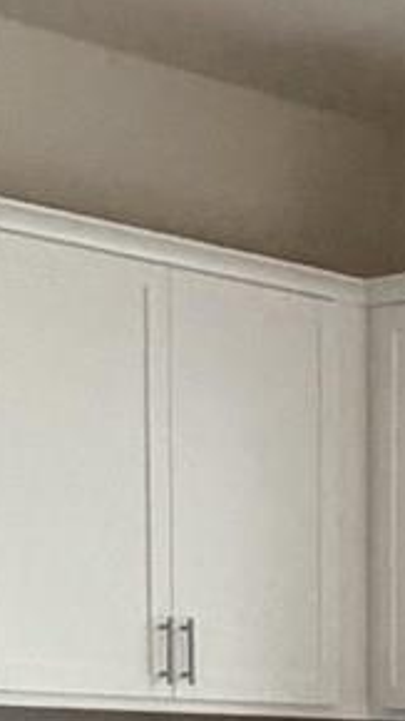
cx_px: 820
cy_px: 1144
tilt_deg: -8.5
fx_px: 2311
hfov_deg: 9.4
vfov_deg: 16.0
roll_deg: -1.9
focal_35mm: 121
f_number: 2.2
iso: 640
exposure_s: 1/60
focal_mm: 2.22
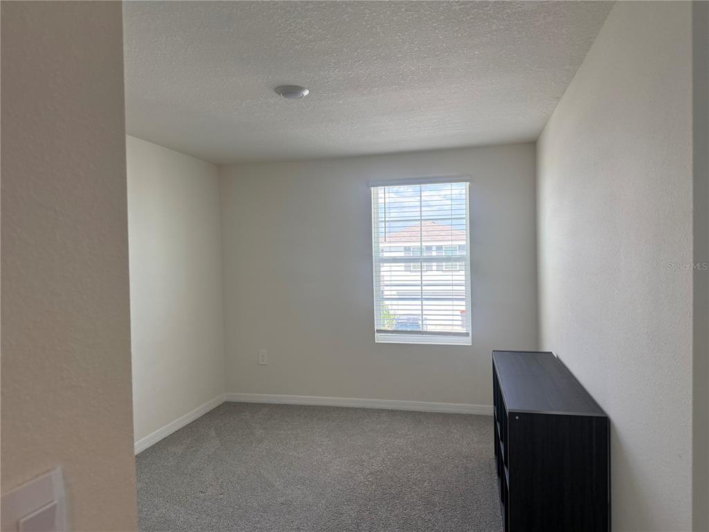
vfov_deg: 56.8
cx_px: 354
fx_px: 492
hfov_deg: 71.6
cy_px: 266
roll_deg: +0.9
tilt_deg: -0.2
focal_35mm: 24
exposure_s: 1/240
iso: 160
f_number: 1.78
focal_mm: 6.76
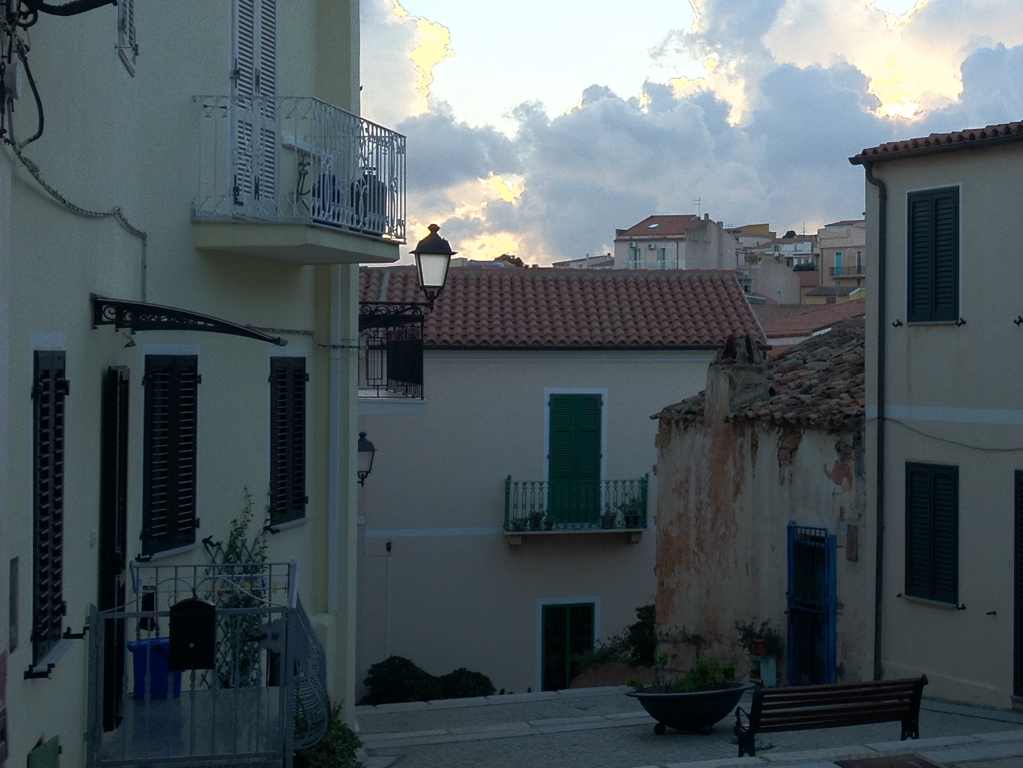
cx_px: 960
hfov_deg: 27.7
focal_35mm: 67
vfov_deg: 21.9
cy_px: 347
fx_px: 1980
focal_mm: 4.28
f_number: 2.4
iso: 64
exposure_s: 1/449
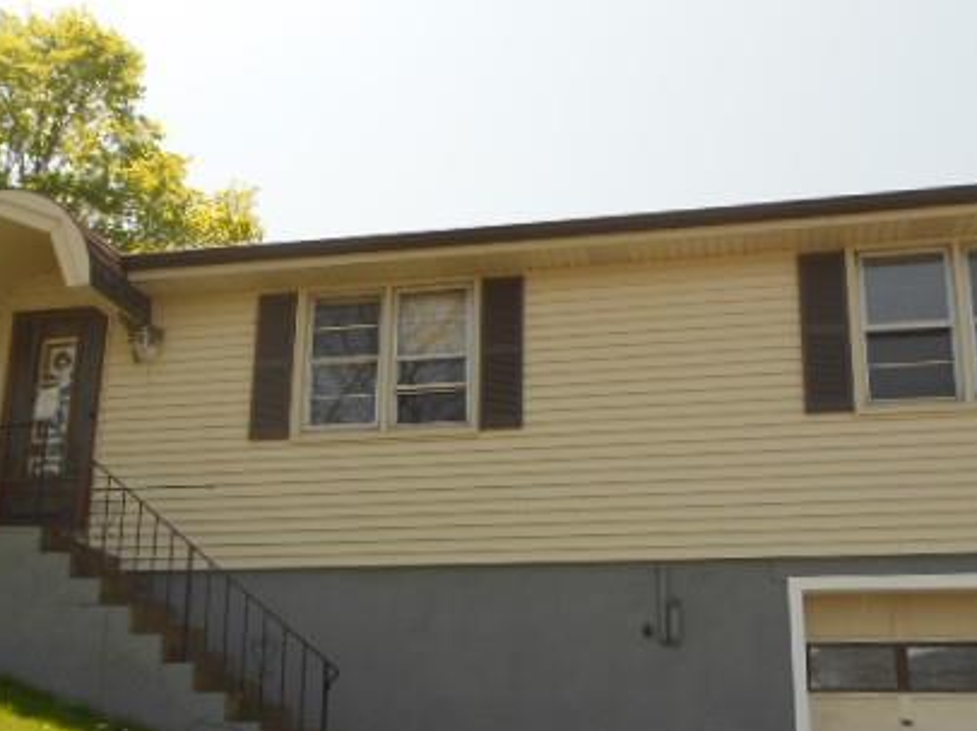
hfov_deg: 45.8
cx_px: 474
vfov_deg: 34.9
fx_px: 1156
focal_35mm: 41
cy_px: 459
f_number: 3.2
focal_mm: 4.6
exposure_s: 1/500
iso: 80
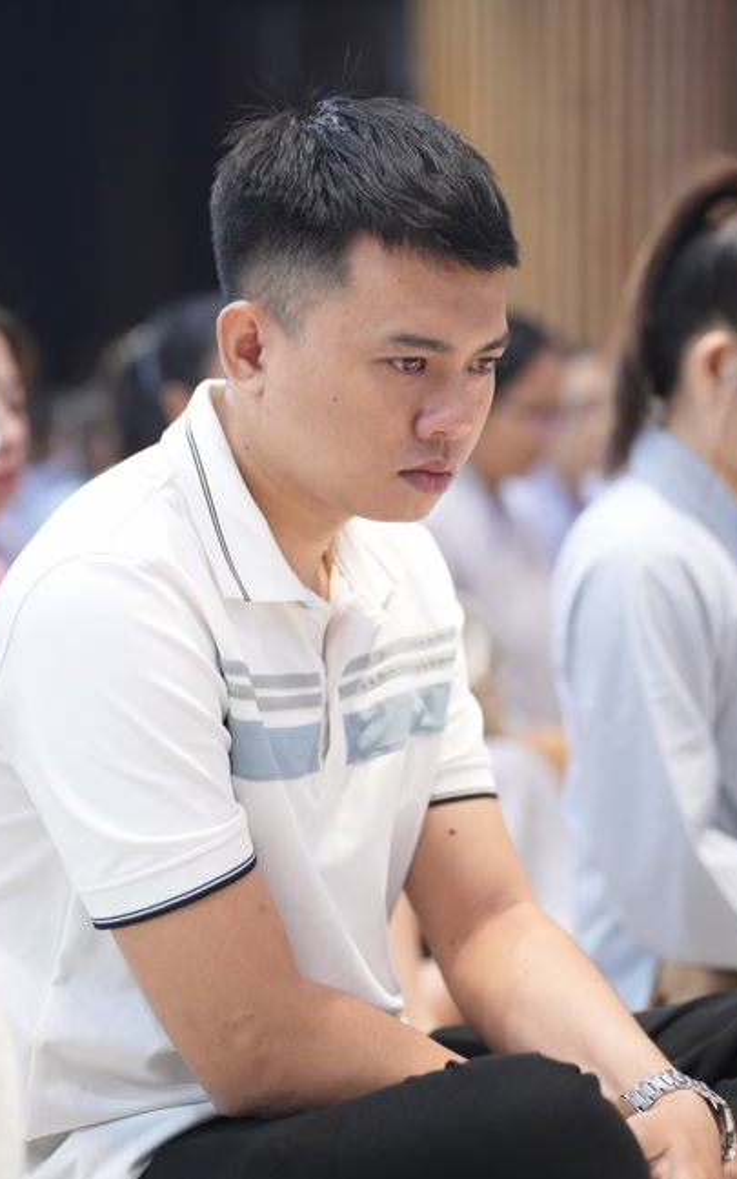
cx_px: 372
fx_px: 2924
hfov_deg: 14.4
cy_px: 590
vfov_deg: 22.8
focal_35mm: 91
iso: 2000
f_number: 2.8
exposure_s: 1/125
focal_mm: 89
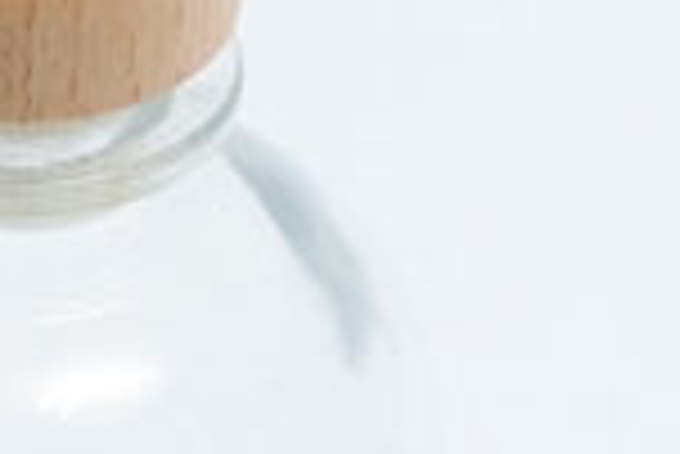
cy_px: 470
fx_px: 3933
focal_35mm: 208
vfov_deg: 6.6
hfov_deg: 9.8
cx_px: 23
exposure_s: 1/125
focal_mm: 30
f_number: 10
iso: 2500
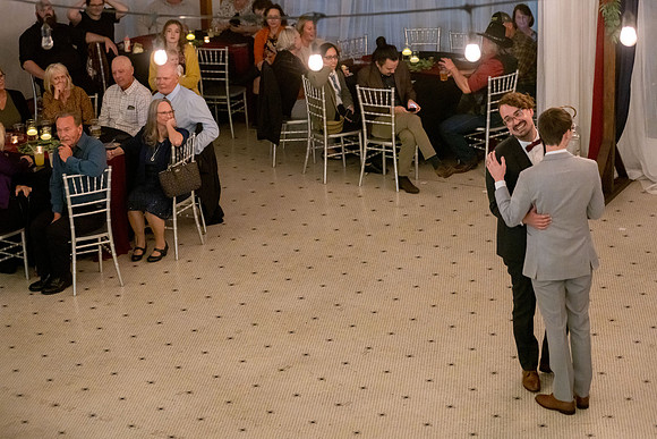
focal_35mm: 70
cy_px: 220
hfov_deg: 28.8
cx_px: 328
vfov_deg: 19.5
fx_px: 1278
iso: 6400
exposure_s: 1/80
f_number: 2.8
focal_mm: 70
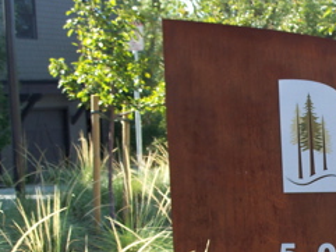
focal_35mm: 99
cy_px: 237
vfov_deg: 14.8
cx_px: 364
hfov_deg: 19.1
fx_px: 961
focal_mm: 9.1
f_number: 3.2
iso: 64
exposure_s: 1/125
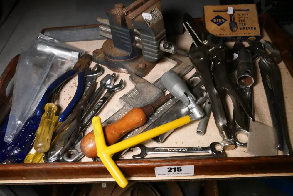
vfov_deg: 41.1
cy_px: 90
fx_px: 261
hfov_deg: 58.7
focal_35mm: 32
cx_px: 148
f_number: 4.5
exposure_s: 1/500
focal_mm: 15
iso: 3200
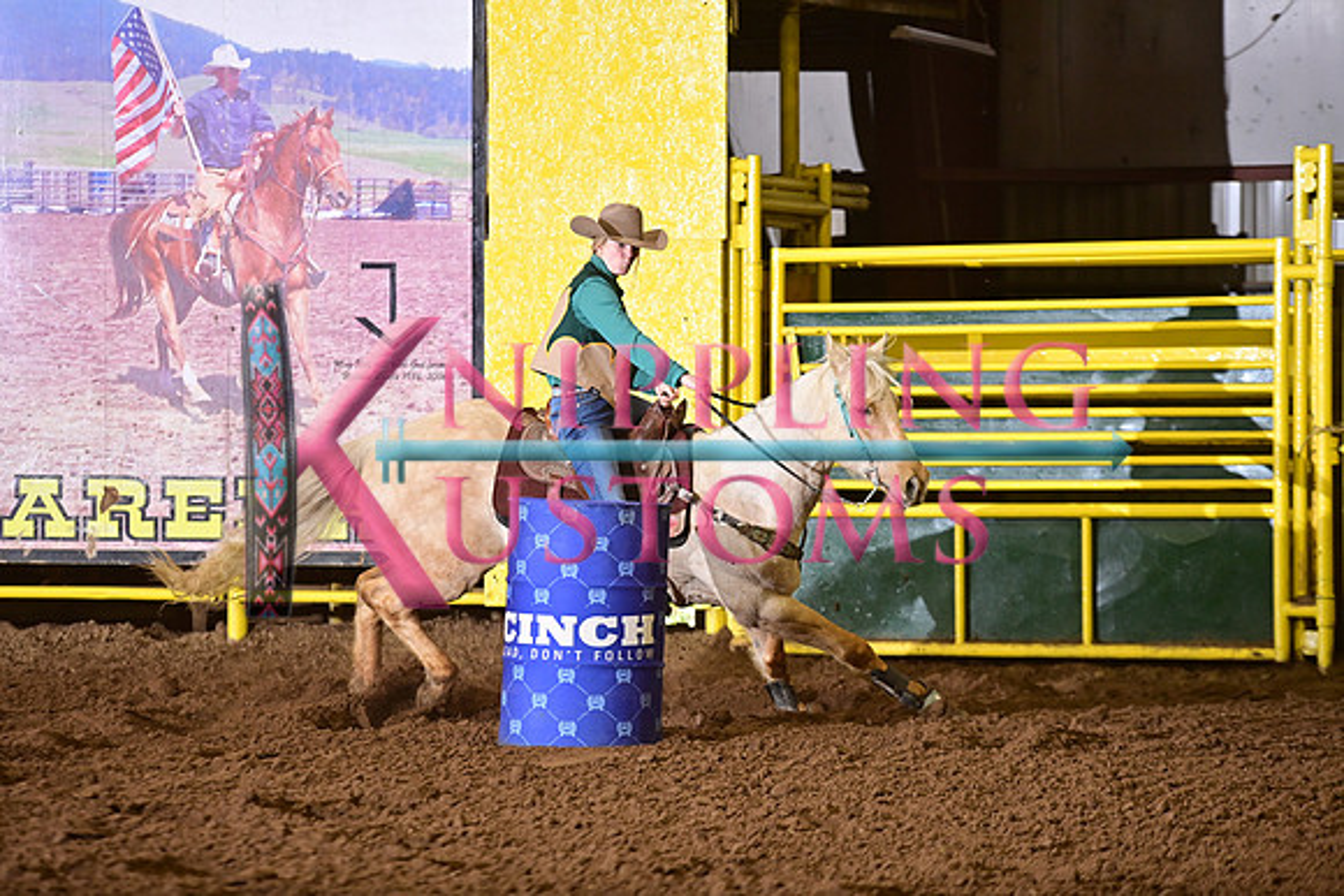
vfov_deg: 6.9
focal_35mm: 200
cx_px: 672
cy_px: 448
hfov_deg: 10.3
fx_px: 7468
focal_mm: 200
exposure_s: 1/250
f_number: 3.2
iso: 1600
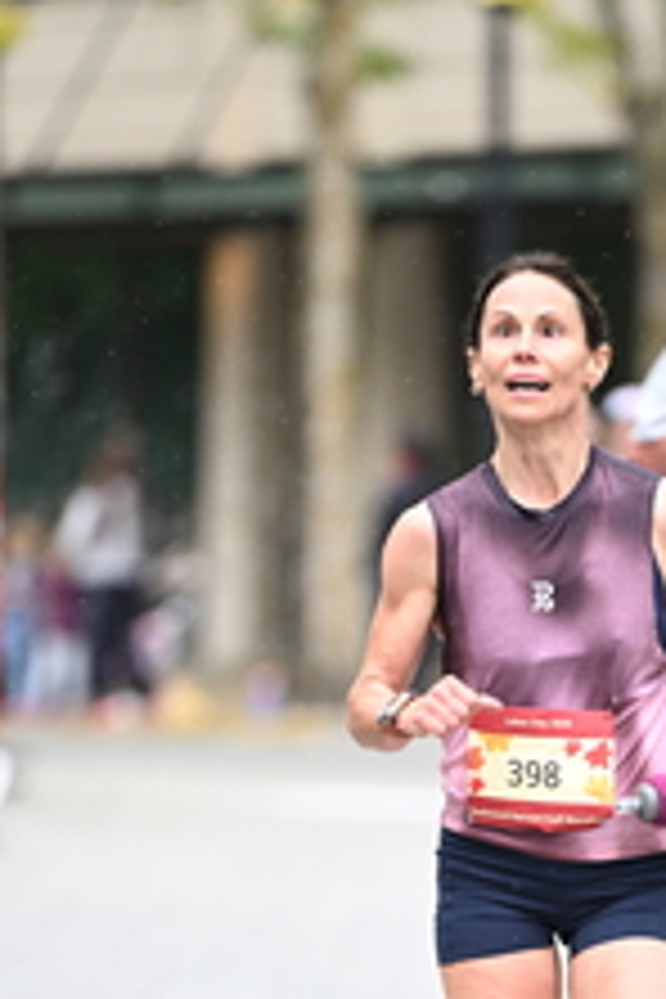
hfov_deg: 2.8
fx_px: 13735
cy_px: 868
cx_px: 569
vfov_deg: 4.2
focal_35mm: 495
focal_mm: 200
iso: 1250
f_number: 2.8
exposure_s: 1/1250
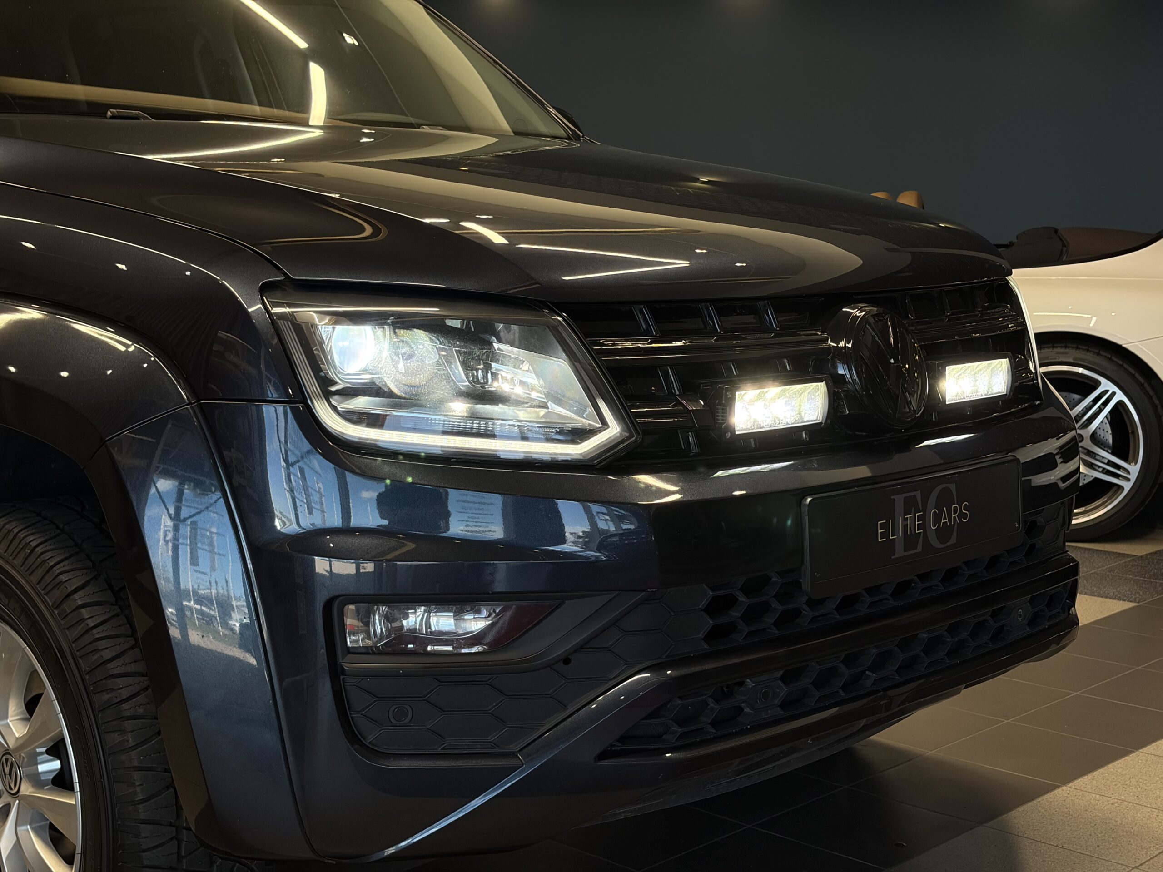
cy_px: 436
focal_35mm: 52
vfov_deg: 28.0
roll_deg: +0.9
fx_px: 1747
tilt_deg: -7.3
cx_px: 582
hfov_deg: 36.8
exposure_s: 1/246
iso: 200
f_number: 1.6
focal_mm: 5.96
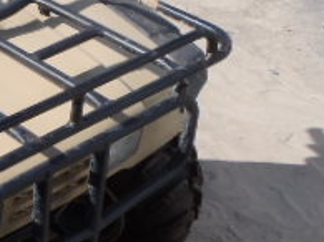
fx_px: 861
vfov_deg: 16.0
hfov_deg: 18.3
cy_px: 146
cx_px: -199
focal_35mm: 92
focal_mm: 5
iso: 80
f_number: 4.5
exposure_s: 1/500
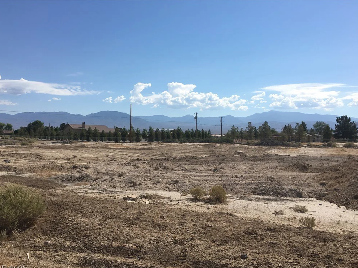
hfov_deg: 60.0
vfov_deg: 46.8
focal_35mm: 30
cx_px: 175
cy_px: 138
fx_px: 310
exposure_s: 1/2564
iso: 25
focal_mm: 4.15
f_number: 2.2
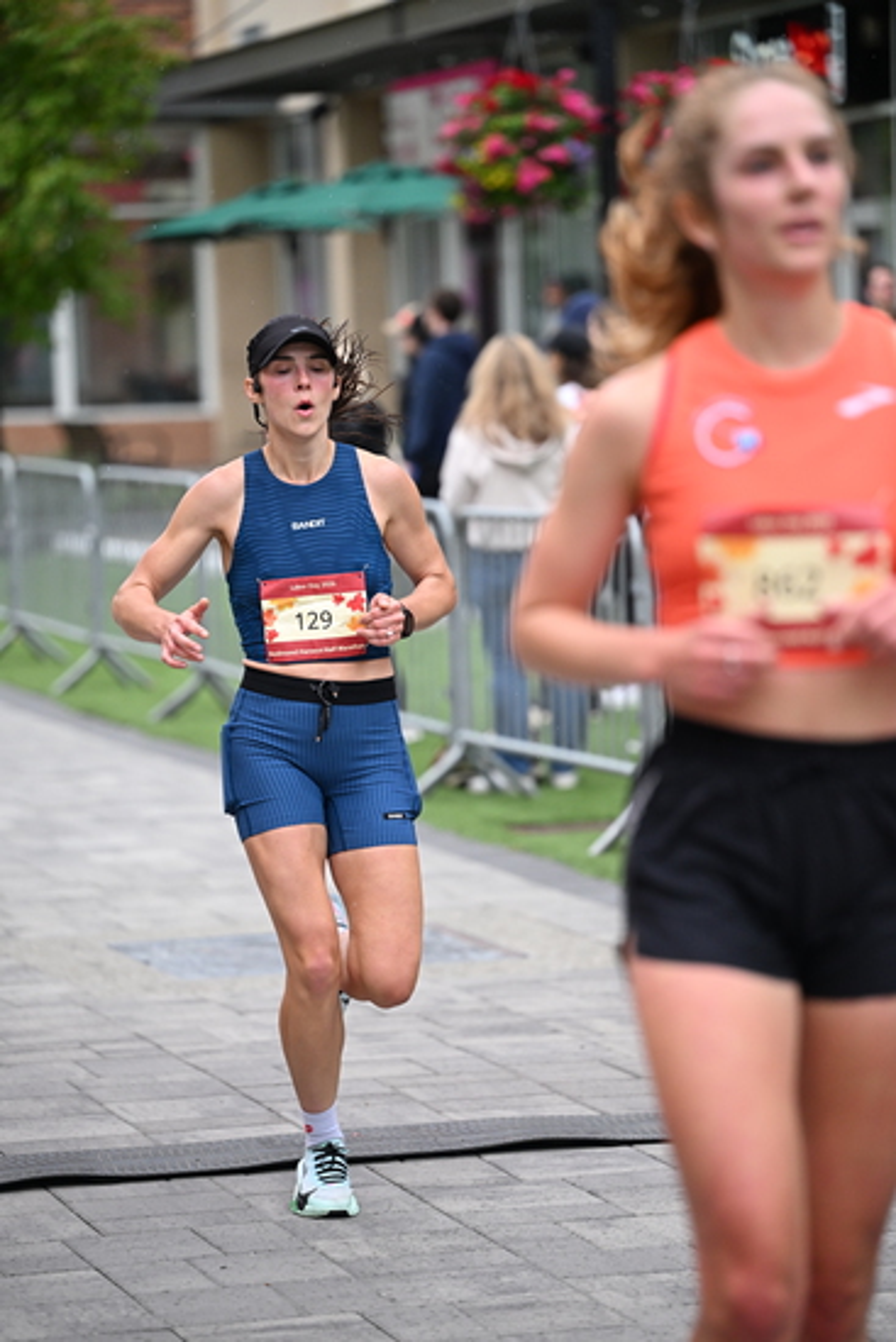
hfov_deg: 10.2
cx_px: 448
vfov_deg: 15.2
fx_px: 5036
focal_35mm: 135
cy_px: 671
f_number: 2.8
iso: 1250
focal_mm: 135
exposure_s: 1/1600
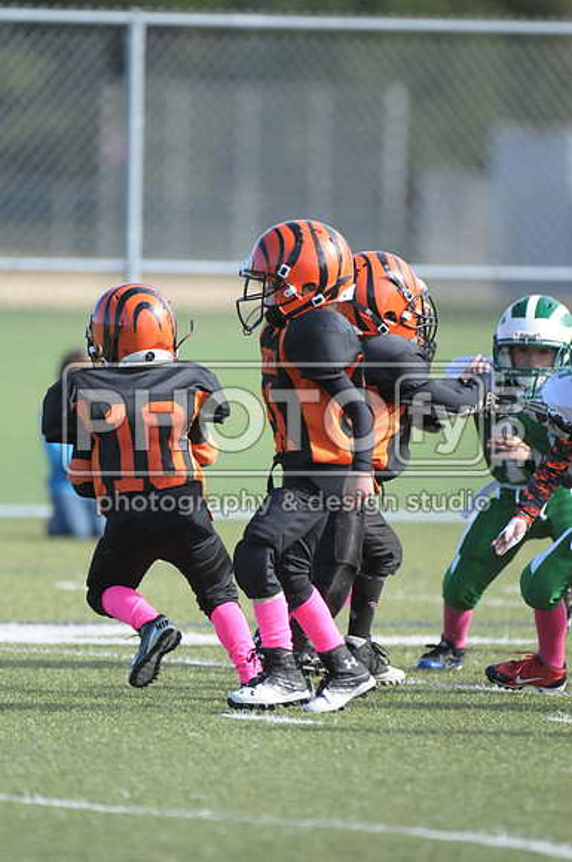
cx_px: 286
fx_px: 14342
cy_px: 431
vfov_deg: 3.4
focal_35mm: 600
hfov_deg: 2.3
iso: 1600
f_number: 4
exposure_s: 1/4000
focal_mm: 400
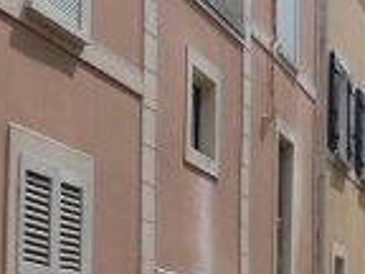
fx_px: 1265
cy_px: 289
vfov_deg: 12.2
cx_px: 167
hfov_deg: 16.4
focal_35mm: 120
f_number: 7.1
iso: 80
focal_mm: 6
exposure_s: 1/400
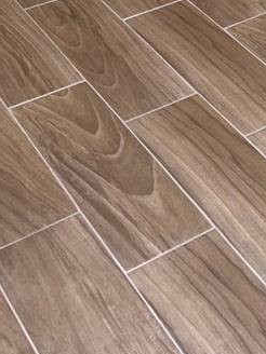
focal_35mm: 95
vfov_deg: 17.0
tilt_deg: -12.6
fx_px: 973
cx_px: 278
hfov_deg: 15.2
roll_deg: -0.6
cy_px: -286
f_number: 1.5
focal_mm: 5.7
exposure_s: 1/121
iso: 32
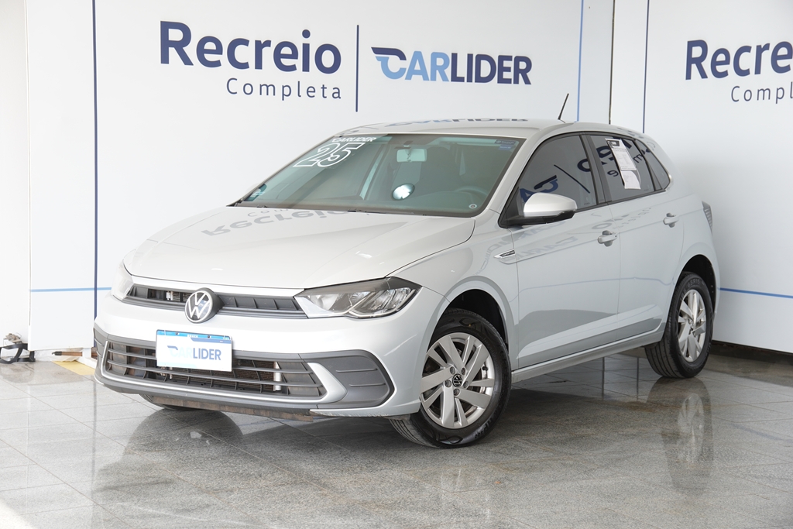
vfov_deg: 19.7
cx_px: 396
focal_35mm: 69
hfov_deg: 29.2
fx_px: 1520
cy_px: 264
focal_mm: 46
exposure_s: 1/160
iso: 160
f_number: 4
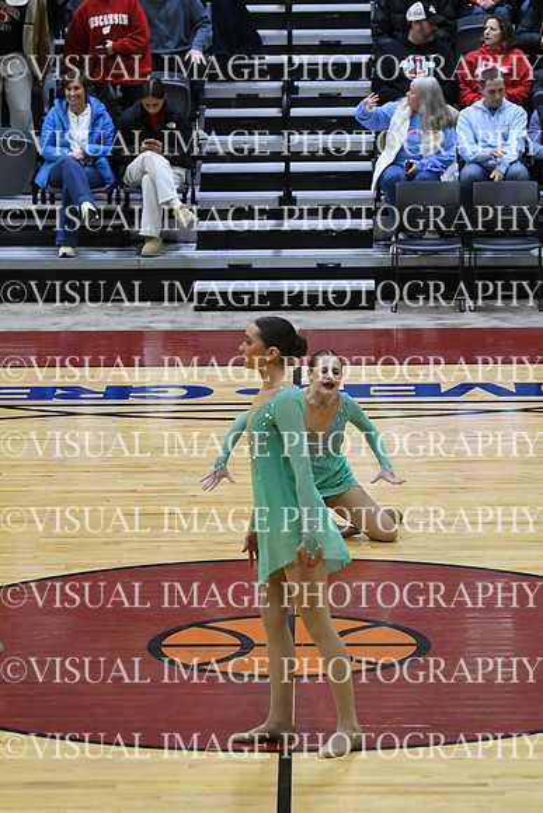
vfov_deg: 11.4
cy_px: 406
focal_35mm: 180
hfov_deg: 7.6
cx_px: 272
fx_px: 4070
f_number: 4
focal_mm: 120
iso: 5000
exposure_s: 1/500
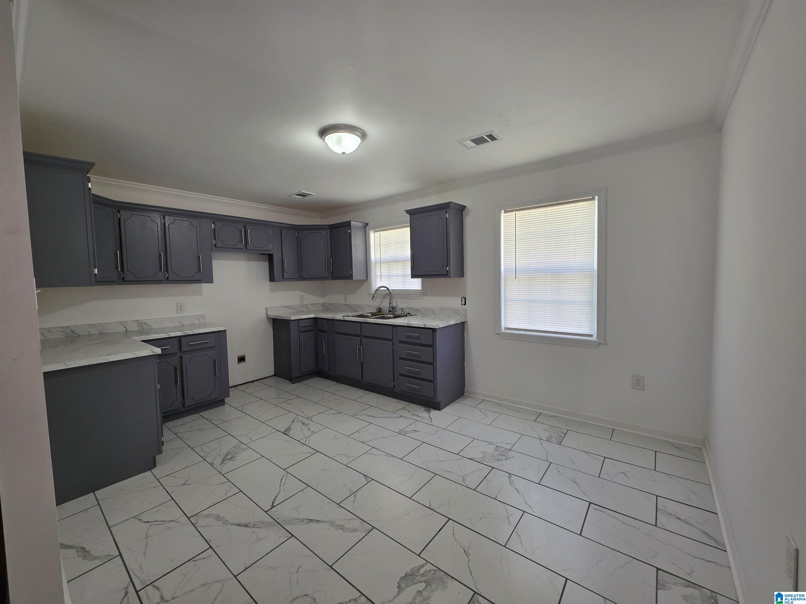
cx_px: 403
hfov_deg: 106.2
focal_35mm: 13
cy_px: 302
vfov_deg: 89.9
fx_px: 303
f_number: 1.9
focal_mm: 2.2
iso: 160
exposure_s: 1/120
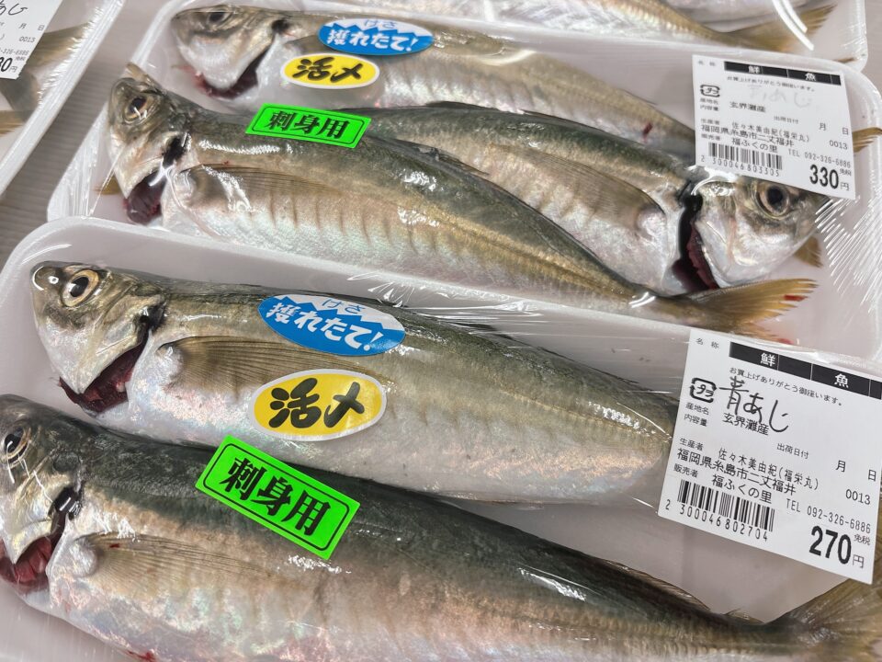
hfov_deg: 67.3
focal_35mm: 26
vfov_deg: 53.1
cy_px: 331
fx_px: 662
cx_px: 441
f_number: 1.6
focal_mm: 5.96
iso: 100
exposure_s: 1/120
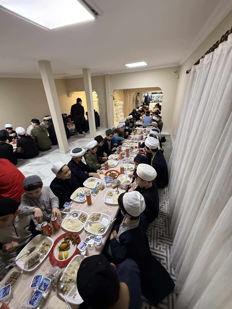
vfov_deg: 102.1
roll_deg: +1.3
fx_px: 125
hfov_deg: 85.7
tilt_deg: -22.1
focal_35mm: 14
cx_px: 116
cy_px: 154
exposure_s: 1/50
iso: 250
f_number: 2.2
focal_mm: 2.22
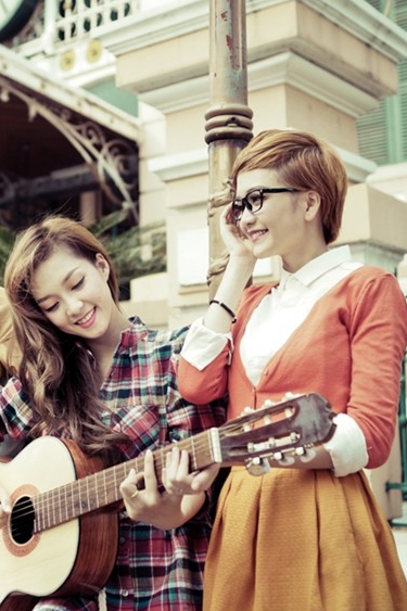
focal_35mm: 56
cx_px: 116
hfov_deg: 24.0
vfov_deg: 35.6
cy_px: 256
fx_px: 950
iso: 320
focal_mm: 35
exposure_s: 1/400
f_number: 2.8
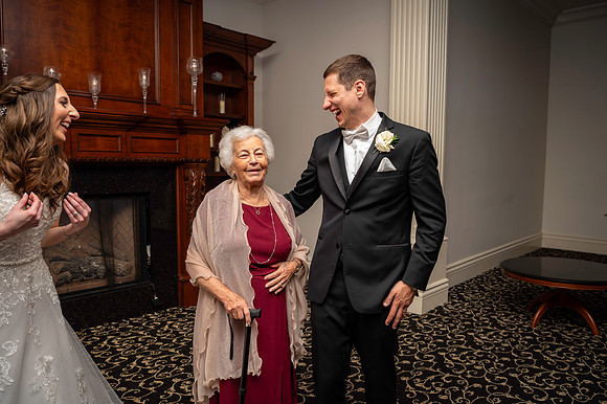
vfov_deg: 47.9
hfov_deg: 67.4
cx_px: 304
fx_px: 455
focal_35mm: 27
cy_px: 202
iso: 800
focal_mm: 27
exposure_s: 1/125
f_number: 4.5
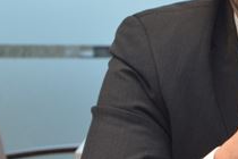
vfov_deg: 7.3
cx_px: 339
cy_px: 31
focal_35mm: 189
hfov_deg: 10.6
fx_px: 1249
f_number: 4.5
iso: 800
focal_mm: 40
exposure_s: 1/80
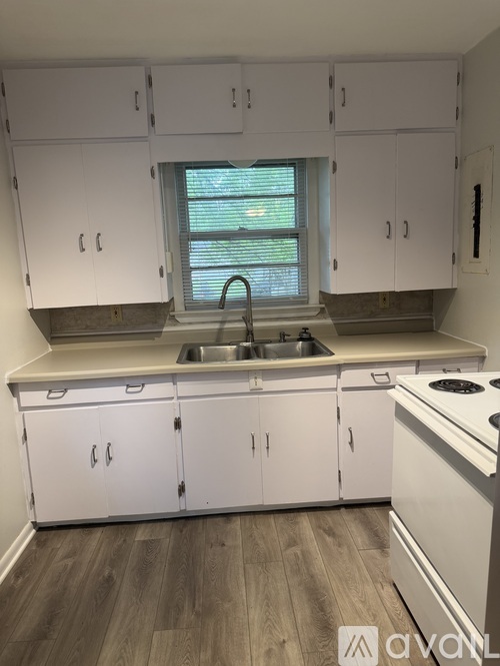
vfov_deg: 71.6
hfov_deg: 56.8
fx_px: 462
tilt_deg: -8.9
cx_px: 250
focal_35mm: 24
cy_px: 333
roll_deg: +2.1
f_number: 1.78
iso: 200
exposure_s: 1/120
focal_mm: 6.76
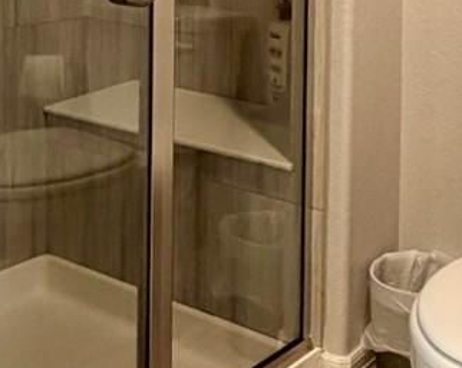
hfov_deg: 27.8
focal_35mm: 68
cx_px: 169
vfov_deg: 21.0
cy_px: -63
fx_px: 929
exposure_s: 1/60
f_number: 2.2
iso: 320
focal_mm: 2.22
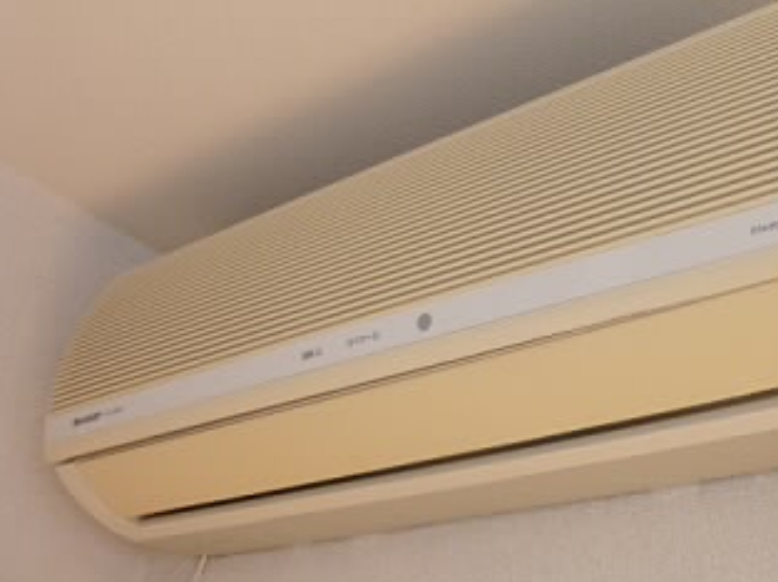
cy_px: 257
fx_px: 808
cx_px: 534
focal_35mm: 36
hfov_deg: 50.2
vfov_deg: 39.5
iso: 125
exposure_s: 1/60
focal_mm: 4.5
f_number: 3.1
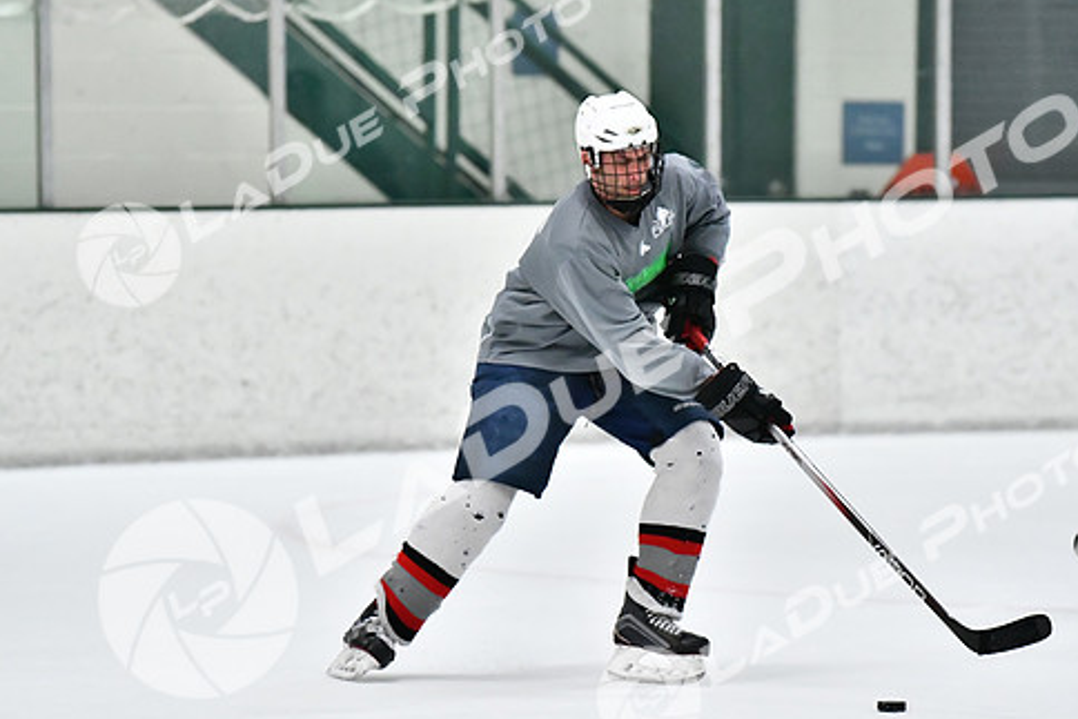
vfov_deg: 6.1
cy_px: 371
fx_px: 6727
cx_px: 592
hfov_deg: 9.2
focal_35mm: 225
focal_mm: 125
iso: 6400
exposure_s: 1/2000
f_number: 2.8
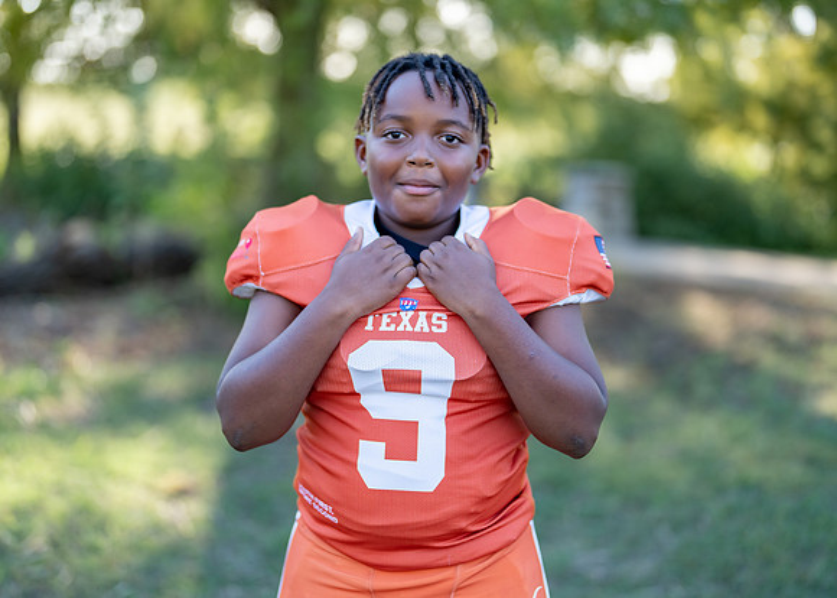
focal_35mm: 56
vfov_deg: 25.5
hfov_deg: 35.1
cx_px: 417
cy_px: 281
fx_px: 1322
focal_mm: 50
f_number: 1.2
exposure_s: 1/1250
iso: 100
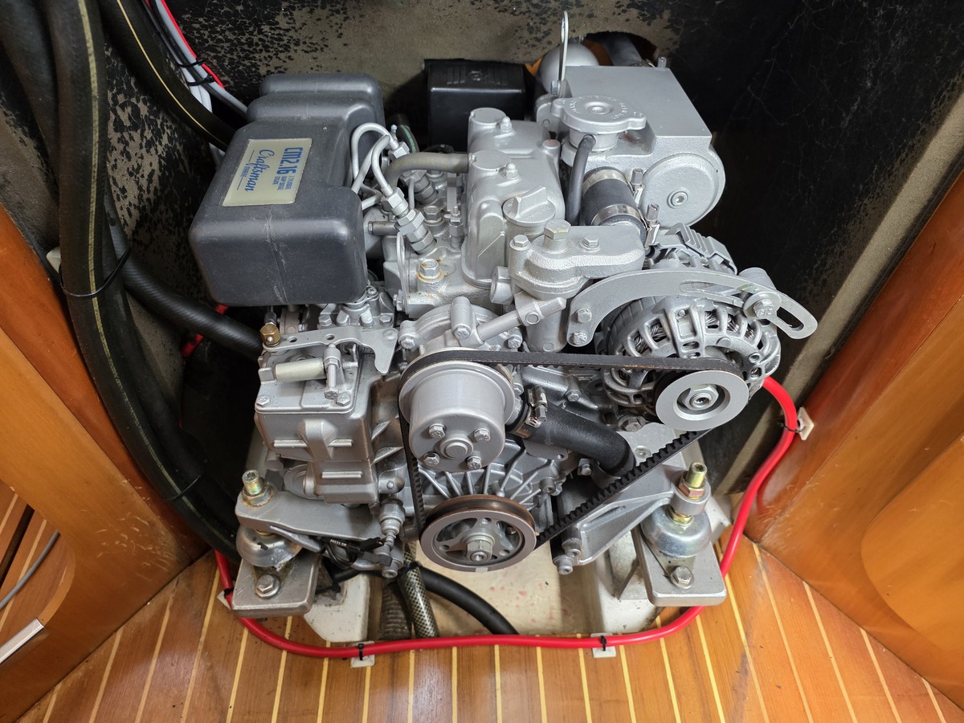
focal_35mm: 23
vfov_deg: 58.9
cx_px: 482
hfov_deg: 73.9
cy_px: 362
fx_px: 641
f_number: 1.7
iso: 400
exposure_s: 1/100
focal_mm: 6.3
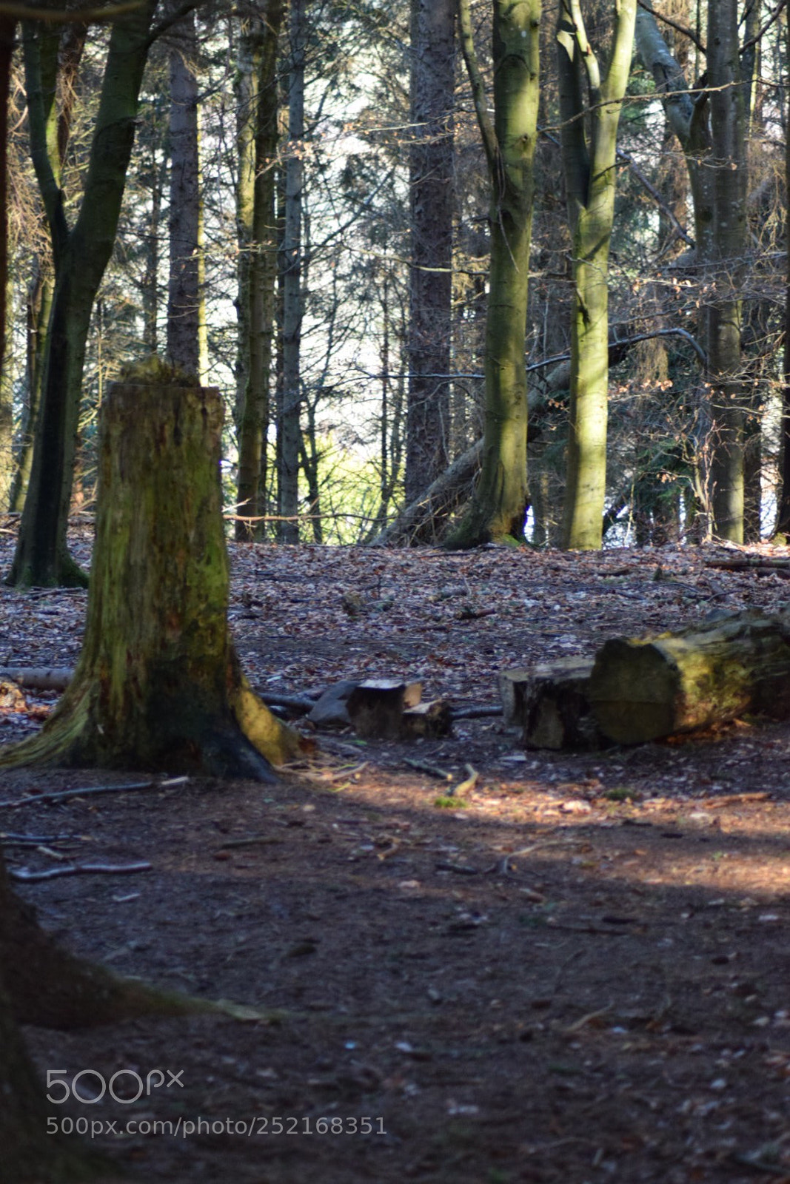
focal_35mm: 105
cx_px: 395
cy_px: 592
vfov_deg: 19.5
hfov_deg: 13.0
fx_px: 3455
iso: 1400
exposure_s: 1/125
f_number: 4
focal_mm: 70
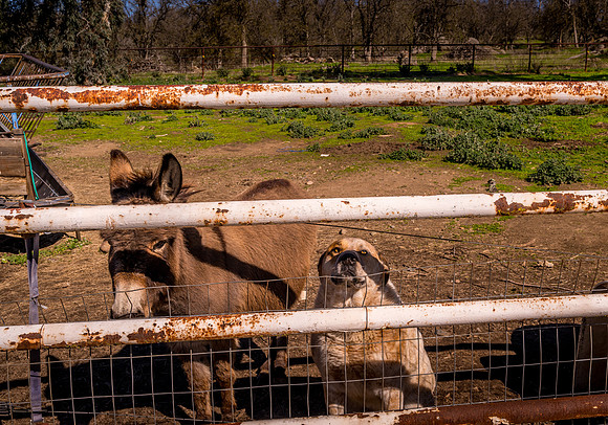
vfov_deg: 35.1
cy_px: 208
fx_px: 672
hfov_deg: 48.5
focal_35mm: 39
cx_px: 357
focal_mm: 33.5
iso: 64
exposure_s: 1/60
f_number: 11
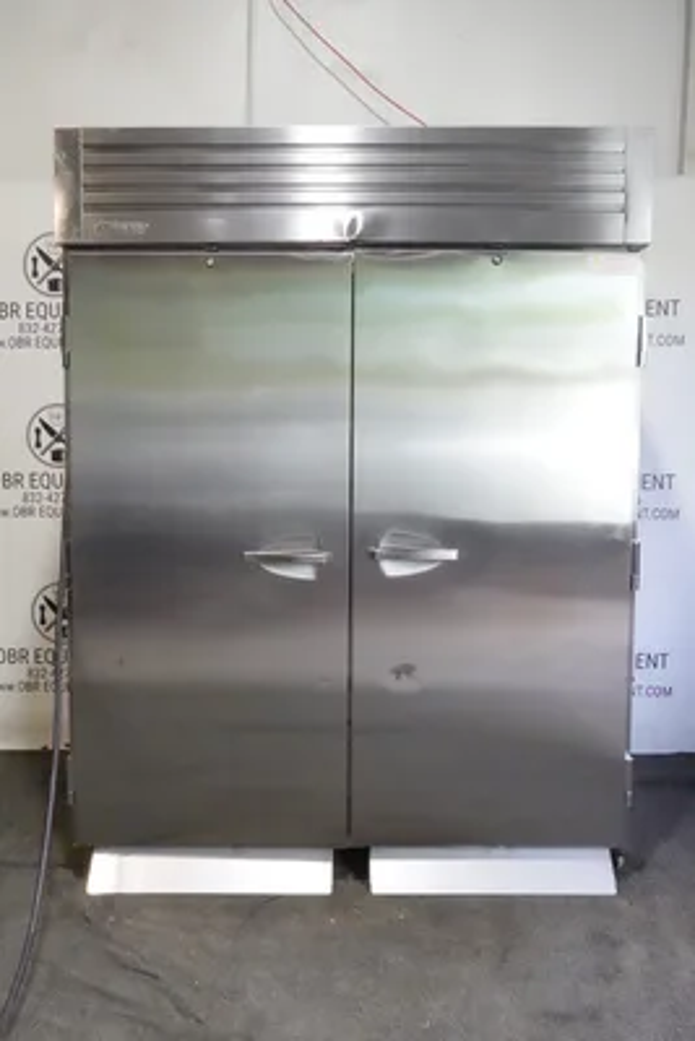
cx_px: 348
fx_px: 926
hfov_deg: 41.1
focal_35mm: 32
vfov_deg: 58.7
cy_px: 520
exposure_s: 1/40
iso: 6400
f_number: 11
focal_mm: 11.76
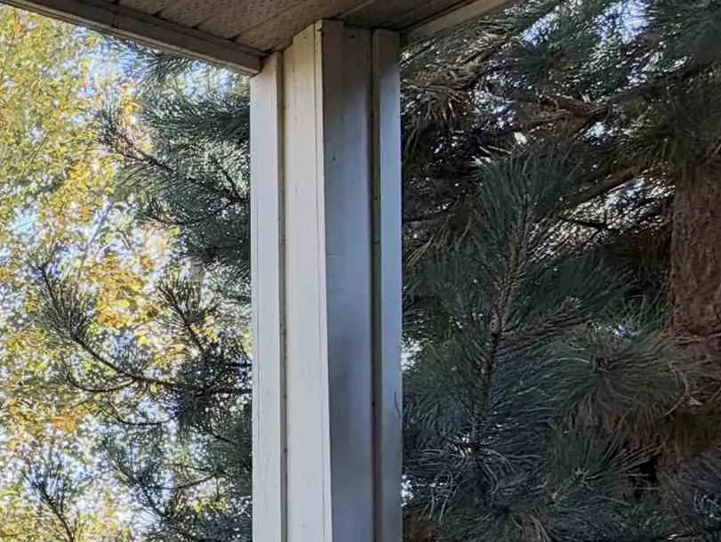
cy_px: 614
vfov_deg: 25.3
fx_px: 1104
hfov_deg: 26.3
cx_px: -363
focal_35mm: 53
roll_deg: -0.7
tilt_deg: +0.4
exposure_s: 1/171
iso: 40
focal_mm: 2.22
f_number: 2.2
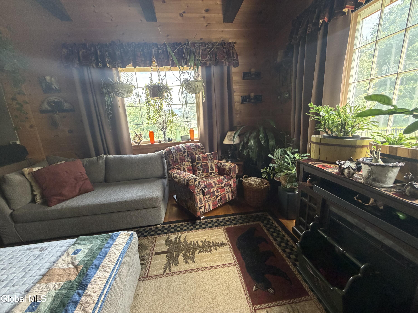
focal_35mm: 14
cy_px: 156
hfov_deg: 102.1
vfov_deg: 85.7
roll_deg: +2.9
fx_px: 169
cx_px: 209
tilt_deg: -13.1
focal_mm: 2.22
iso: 250
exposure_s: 1/121
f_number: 2.2
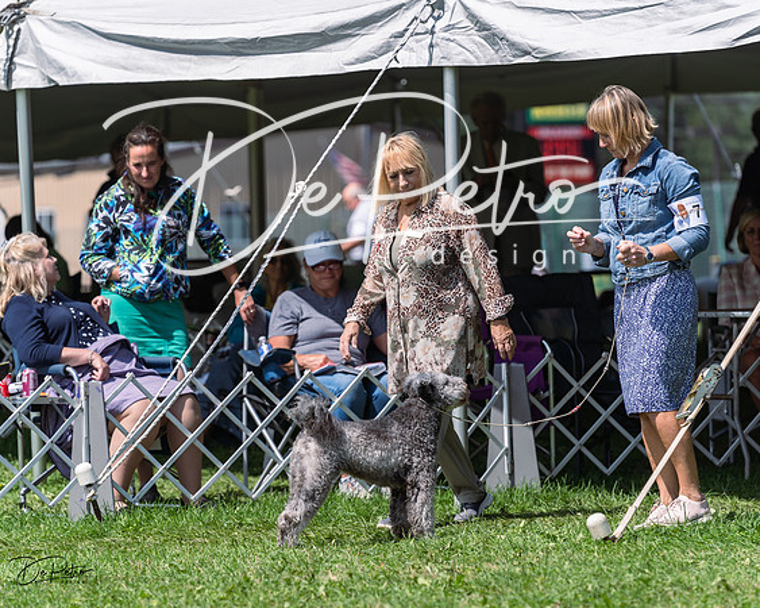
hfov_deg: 8.6
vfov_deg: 6.9
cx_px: 380
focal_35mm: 225
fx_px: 5065
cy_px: 304
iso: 100
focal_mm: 200
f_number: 4.5
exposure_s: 1/1000
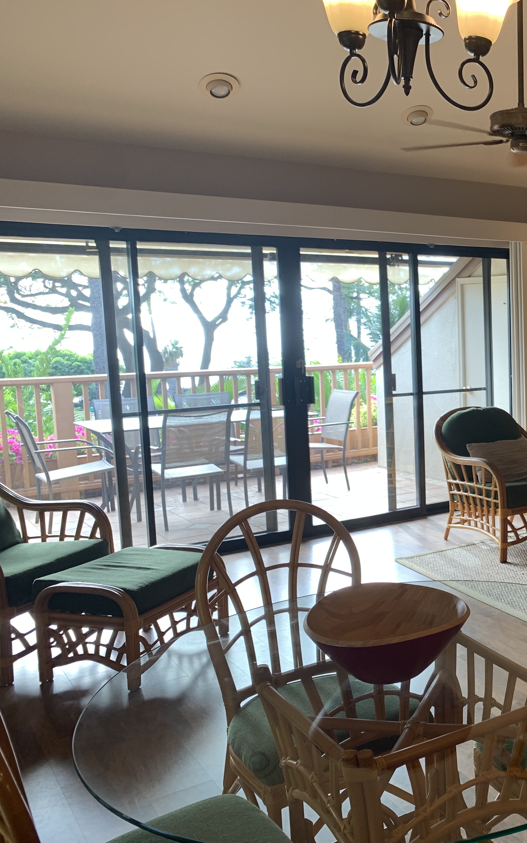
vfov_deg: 52.7
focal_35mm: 37
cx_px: 560
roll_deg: -0.8
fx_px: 850
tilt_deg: -8.6
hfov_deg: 31.2
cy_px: 423
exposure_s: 1/120
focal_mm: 4.25
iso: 64
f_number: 1.8
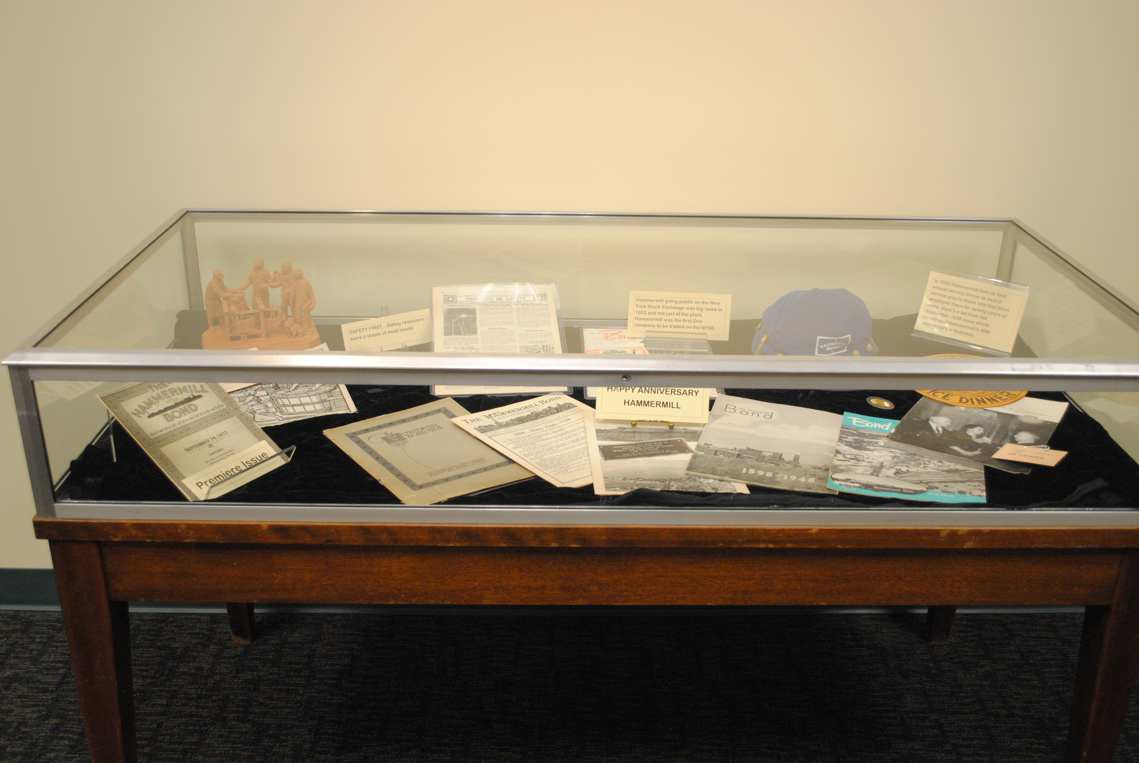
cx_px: 570
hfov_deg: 53.1
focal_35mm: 36
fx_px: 1140
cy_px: 382
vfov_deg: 37.0
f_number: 4
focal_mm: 24
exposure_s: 1/50
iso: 800
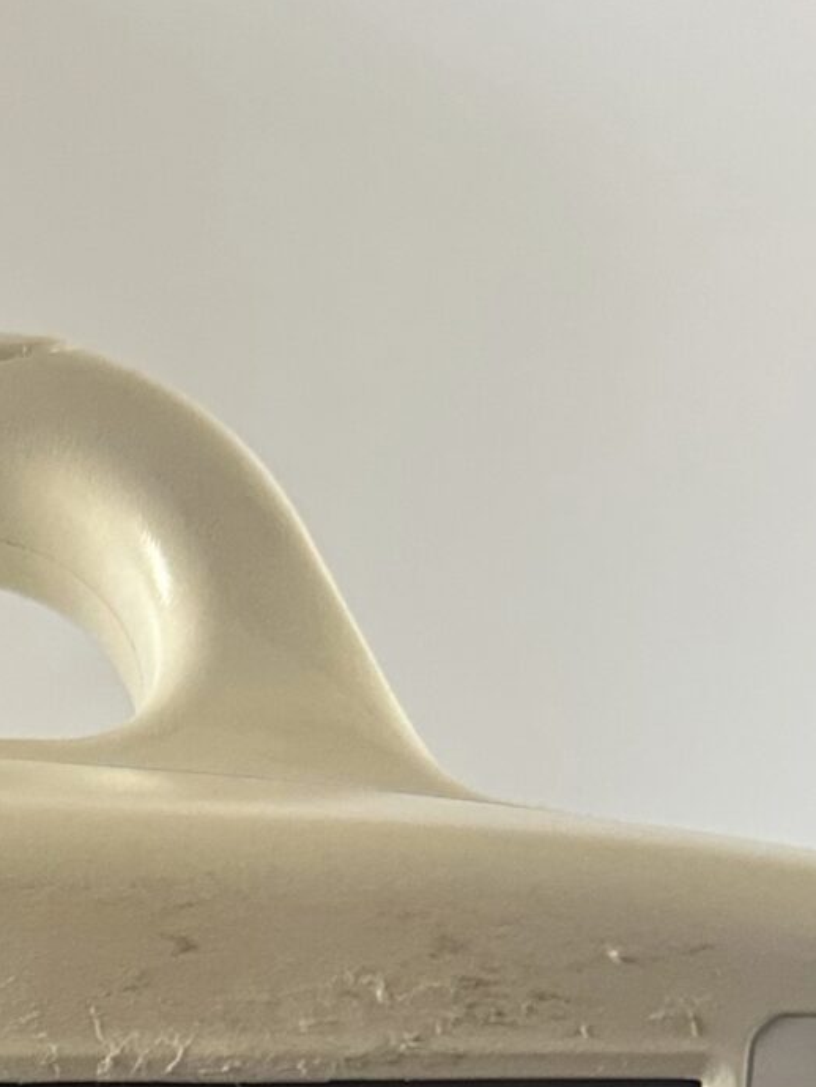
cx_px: -230
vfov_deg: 18.4
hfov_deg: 15.8
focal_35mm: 89
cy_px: 1807
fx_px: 2796
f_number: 1.78
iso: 400
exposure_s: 1/60
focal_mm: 6.86
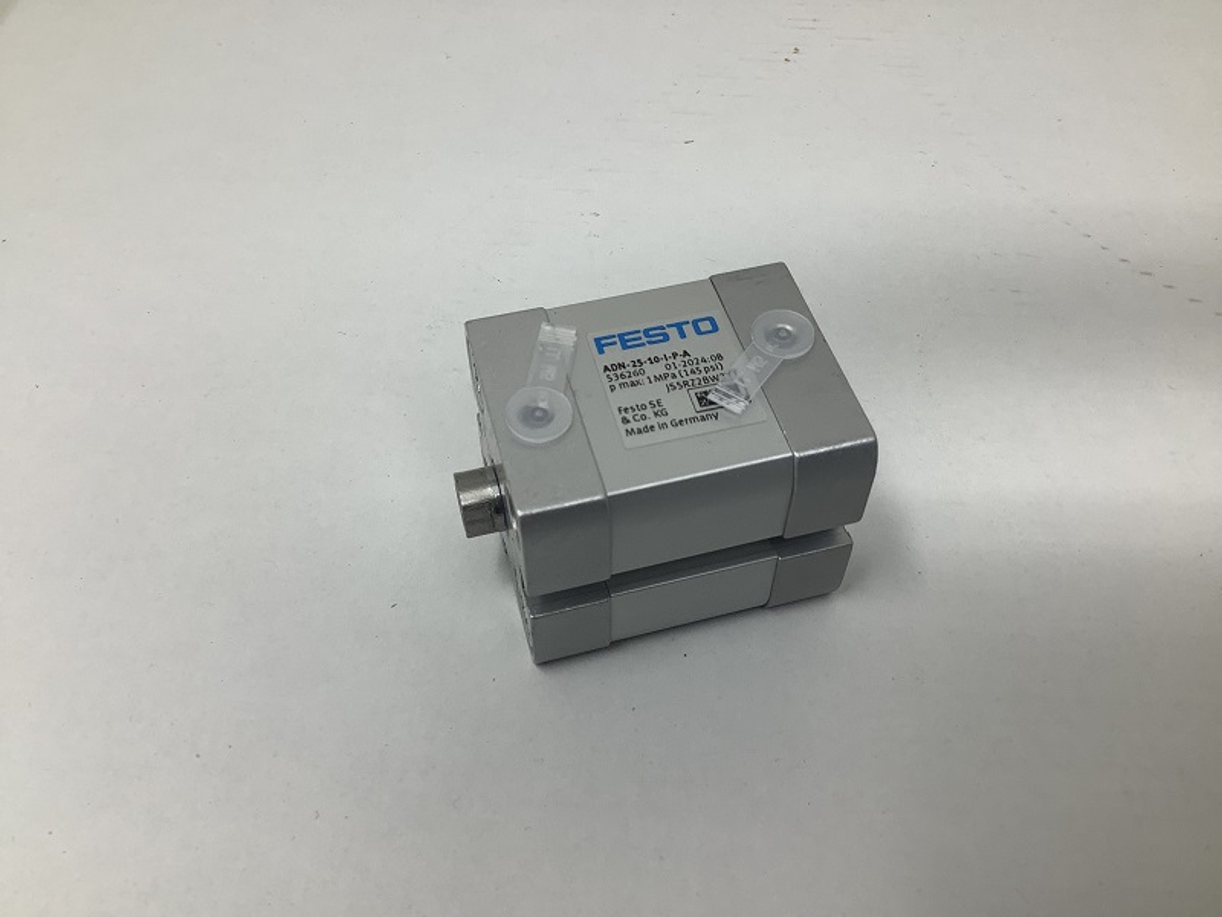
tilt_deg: -50.6
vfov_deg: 45.4
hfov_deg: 58.4
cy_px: 458
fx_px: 1094
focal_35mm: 31
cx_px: 611
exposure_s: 1/100
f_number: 2.4
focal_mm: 3.3
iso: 32
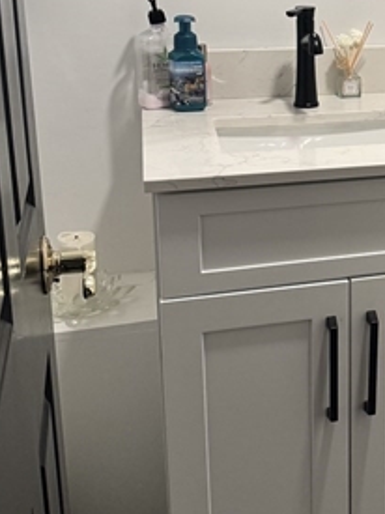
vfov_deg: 28.4
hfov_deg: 20.1
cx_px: 495
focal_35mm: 67
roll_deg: -0.6
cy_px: 107
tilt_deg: -13.1
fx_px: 994
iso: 200
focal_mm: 6.76
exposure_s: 1/120
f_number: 1.78
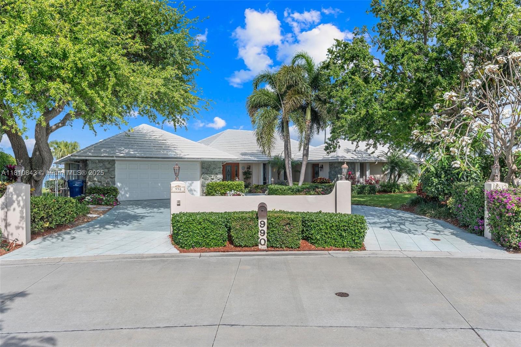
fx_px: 347
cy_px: 174
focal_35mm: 24
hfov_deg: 73.8
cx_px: 260
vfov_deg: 53.1
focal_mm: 24
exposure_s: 1/320
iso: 200
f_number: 11
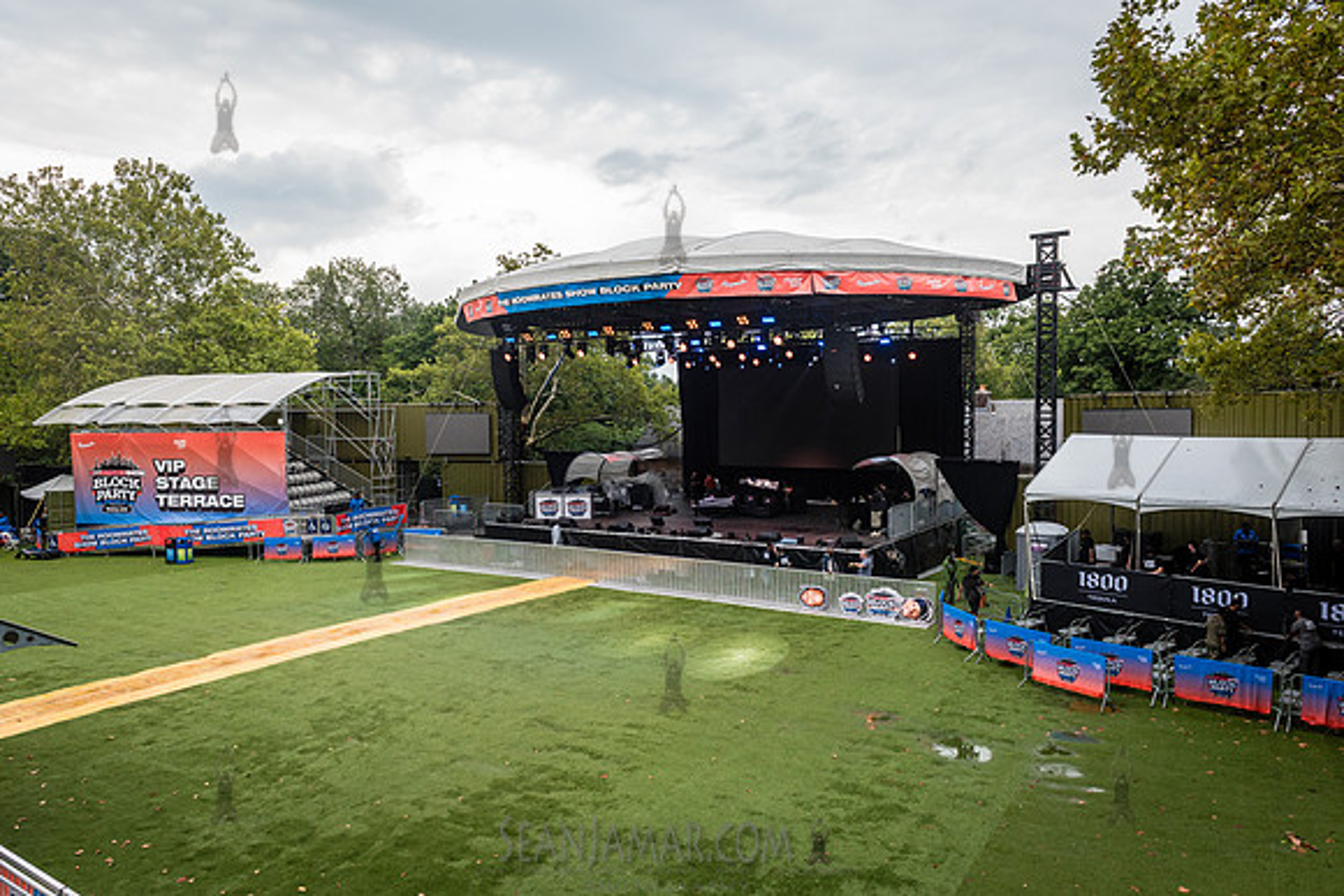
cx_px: 672
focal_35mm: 25
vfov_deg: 52.2
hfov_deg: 72.6
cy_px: 448
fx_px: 915
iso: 1000
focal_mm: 24
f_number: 5
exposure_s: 1/500
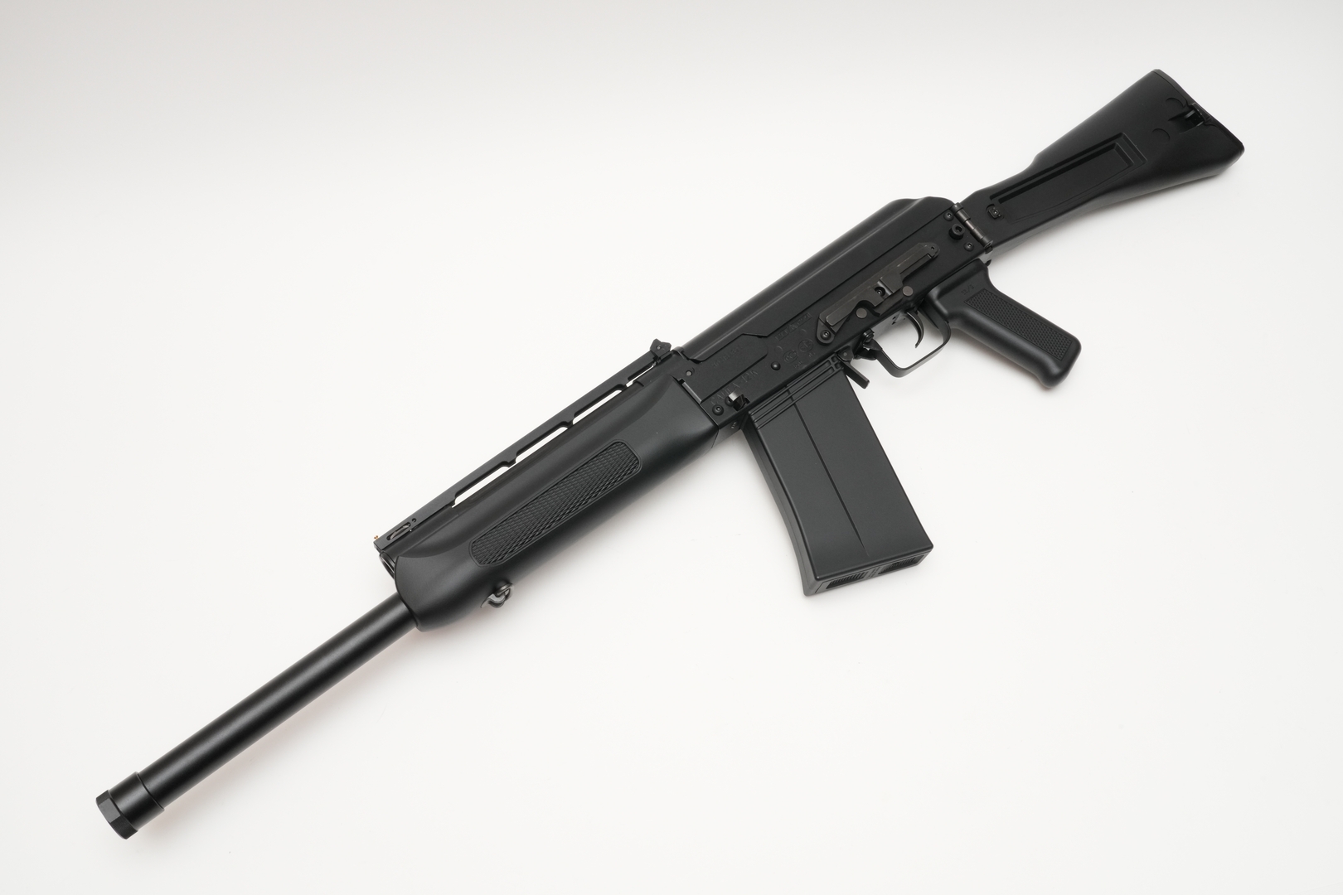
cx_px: 672
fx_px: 1194
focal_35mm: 32
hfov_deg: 58.7
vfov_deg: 41.1
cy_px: 448
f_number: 22
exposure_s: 1/60
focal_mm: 32
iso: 1600
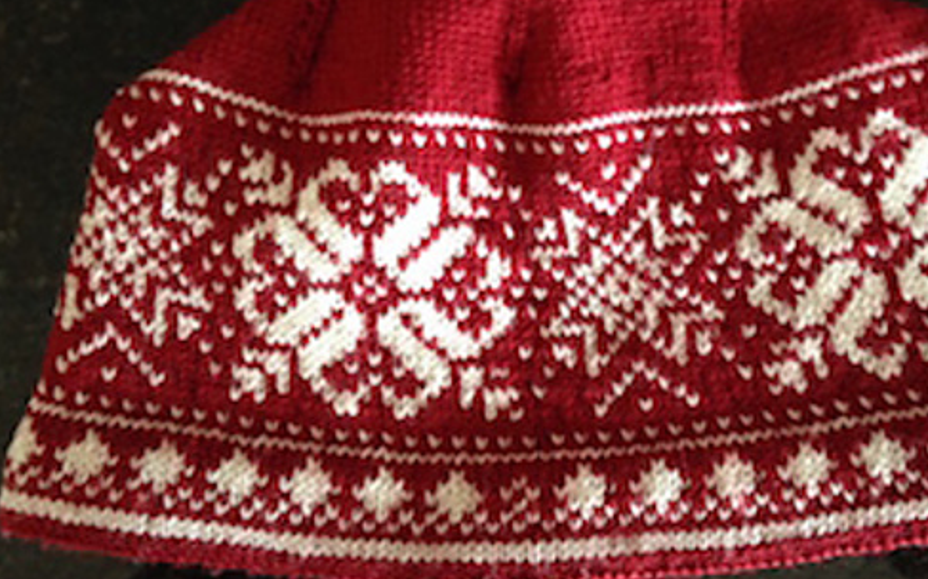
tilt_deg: -85.5
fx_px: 1163
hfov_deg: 43.3
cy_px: 246
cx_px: 543
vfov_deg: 27.9
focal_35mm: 46
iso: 250
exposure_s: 1/20
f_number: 2.4
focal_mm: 4.12
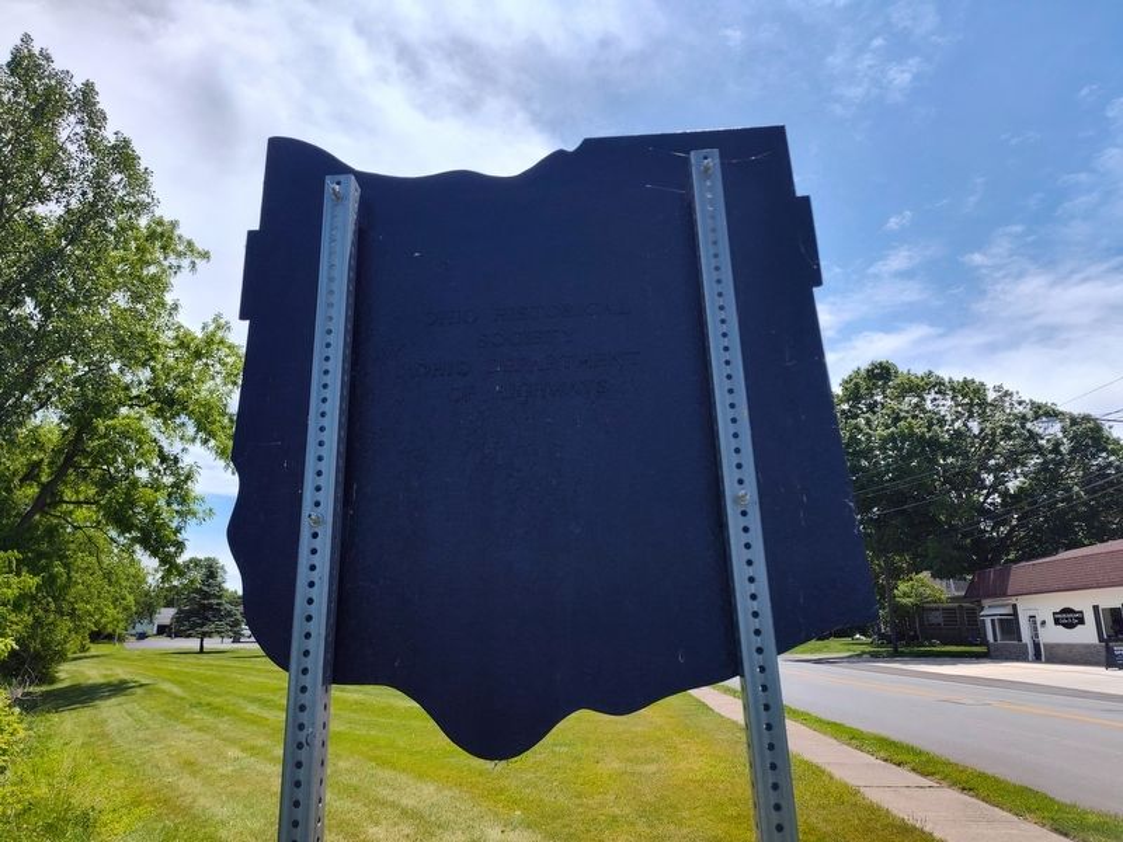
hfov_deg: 73.9
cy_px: 421
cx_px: 562
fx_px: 746
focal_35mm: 23
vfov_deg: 58.9
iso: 100
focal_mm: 5.56
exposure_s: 1/2150
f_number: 1.8
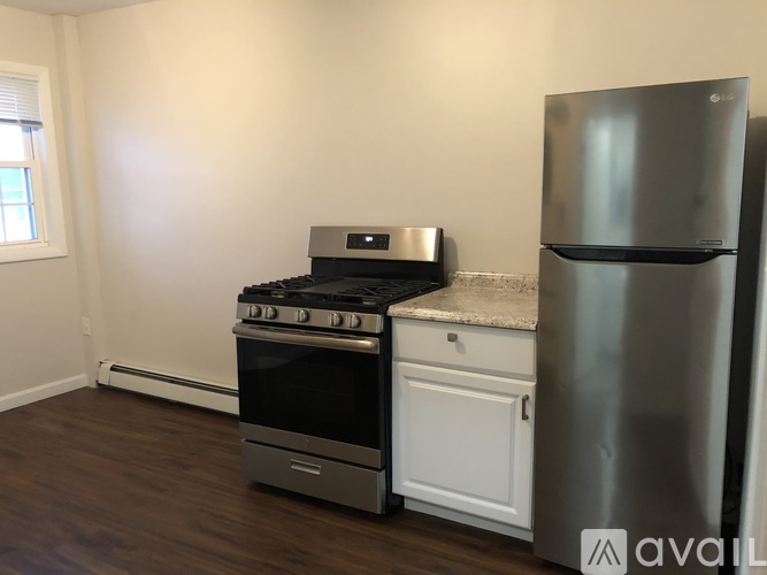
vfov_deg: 49.7
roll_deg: +0.3
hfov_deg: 63.5
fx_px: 620
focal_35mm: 28
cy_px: 288
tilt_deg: -9.3
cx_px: 384
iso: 100
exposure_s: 1/6
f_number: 1.8
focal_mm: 4
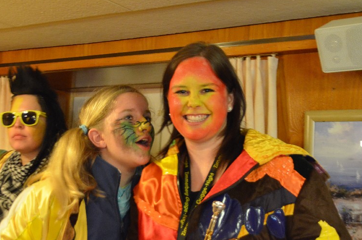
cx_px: 176
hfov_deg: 30.6
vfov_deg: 20.5
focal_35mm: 66
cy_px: 98
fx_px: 662
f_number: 4.2
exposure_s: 1/13
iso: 3200
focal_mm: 32
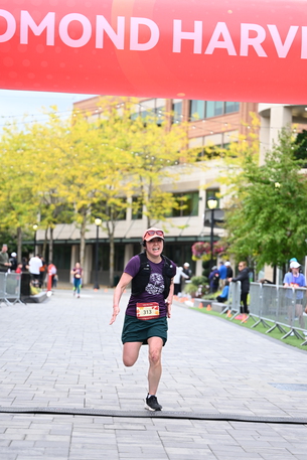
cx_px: 168
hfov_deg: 14.4
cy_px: 258
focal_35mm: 95
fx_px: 1214
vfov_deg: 21.4
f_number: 2.8
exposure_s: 1/2000
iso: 640
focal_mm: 79
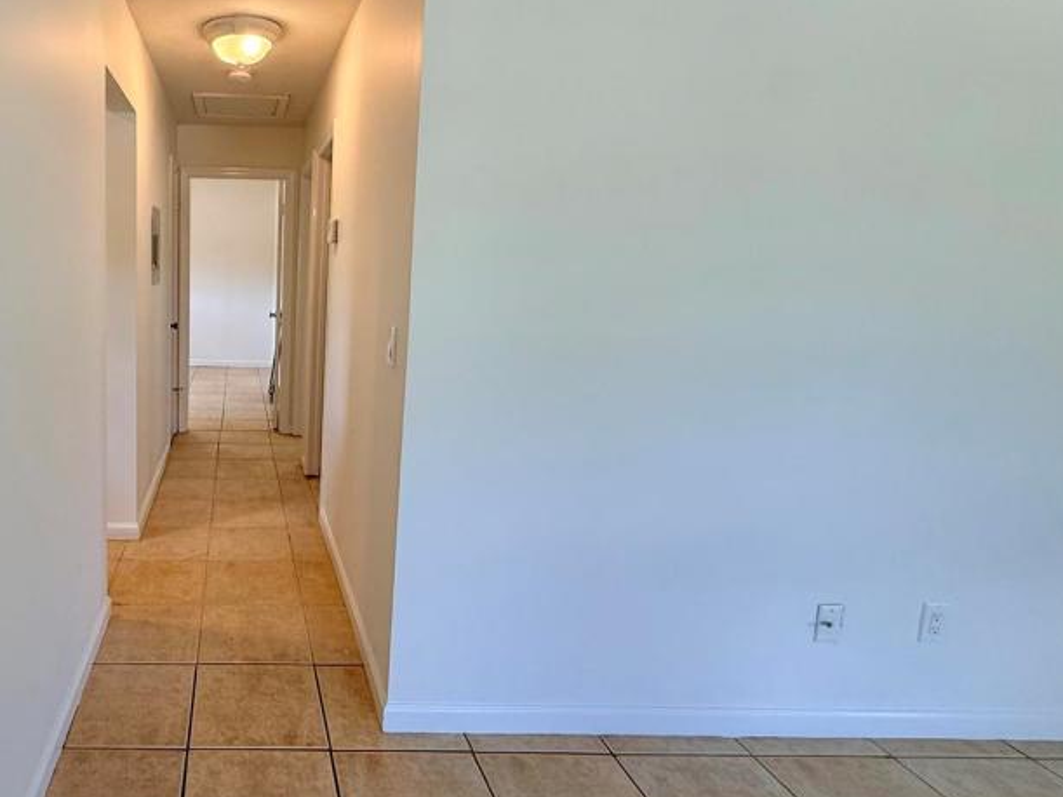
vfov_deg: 60.9
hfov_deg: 70.5
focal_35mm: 22
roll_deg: -1.1
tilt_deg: -5.8
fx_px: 675
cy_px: 355
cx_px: 249
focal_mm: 2.22
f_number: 2.2
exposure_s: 1/120
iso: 125
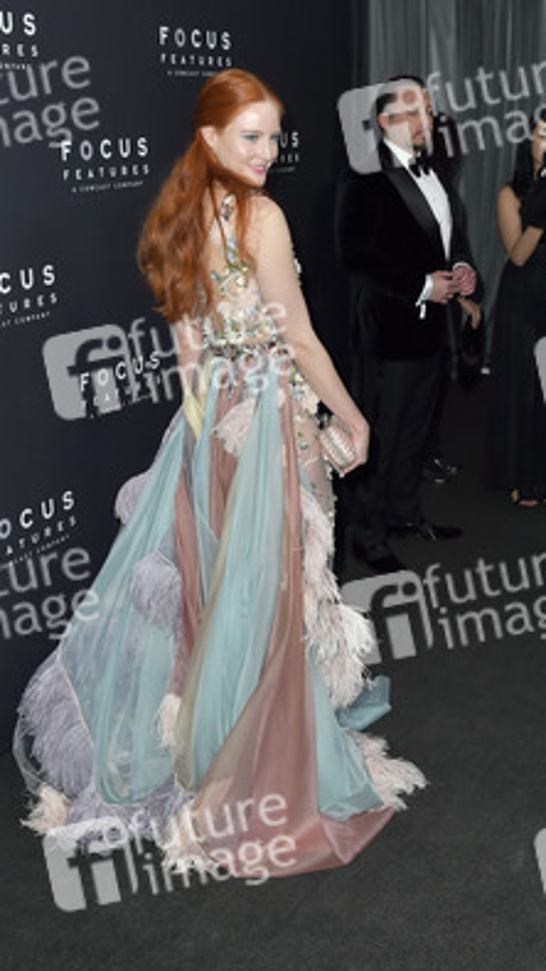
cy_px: 484
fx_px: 876
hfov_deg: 34.6
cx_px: 242
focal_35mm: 34
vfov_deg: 58.0
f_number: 6.3
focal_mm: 32
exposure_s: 1/250
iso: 500
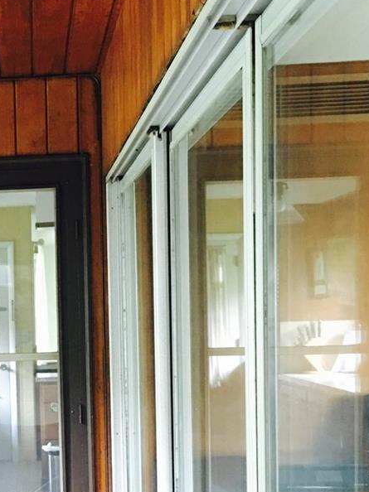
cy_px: 385
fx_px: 1067
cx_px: -65
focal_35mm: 75
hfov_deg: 18.7
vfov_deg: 25.6
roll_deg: +1.3
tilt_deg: -2.7
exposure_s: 1/4
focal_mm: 4.15
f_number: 2.2
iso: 100
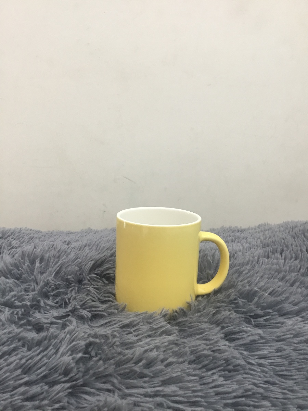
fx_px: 368
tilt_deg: -11.5
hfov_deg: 45.4
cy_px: 206
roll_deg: +0.0
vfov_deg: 58.4
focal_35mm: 31
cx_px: 154
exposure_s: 1/33
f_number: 2.4
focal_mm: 3.3
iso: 80
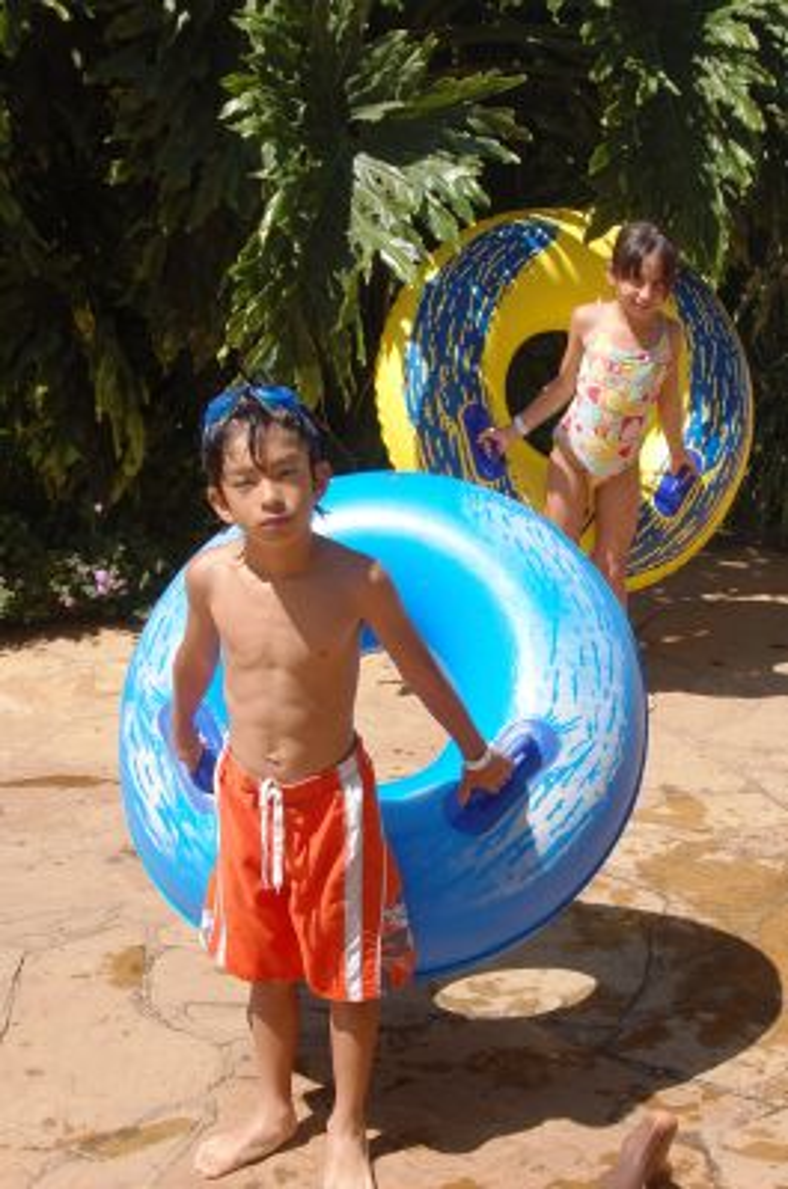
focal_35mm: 57
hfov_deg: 23.7
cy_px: 594
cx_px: 394
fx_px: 1880
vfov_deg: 35.1
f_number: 9
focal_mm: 38
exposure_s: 1/320
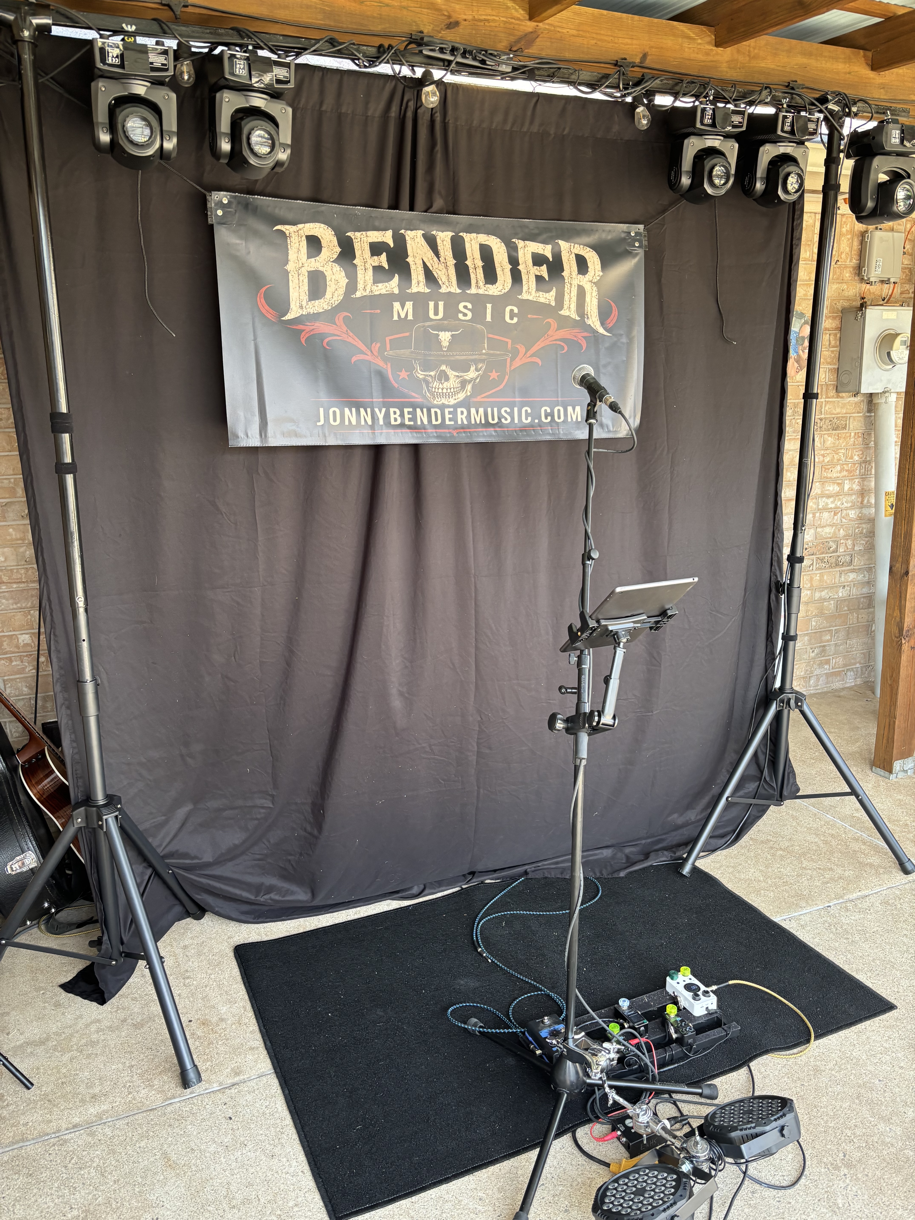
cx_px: 458
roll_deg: -0.2
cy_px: 610
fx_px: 916
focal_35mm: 26
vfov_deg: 67.3
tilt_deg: -12.1
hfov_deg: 53.1
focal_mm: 5.96
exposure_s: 1/121
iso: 125
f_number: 1.6
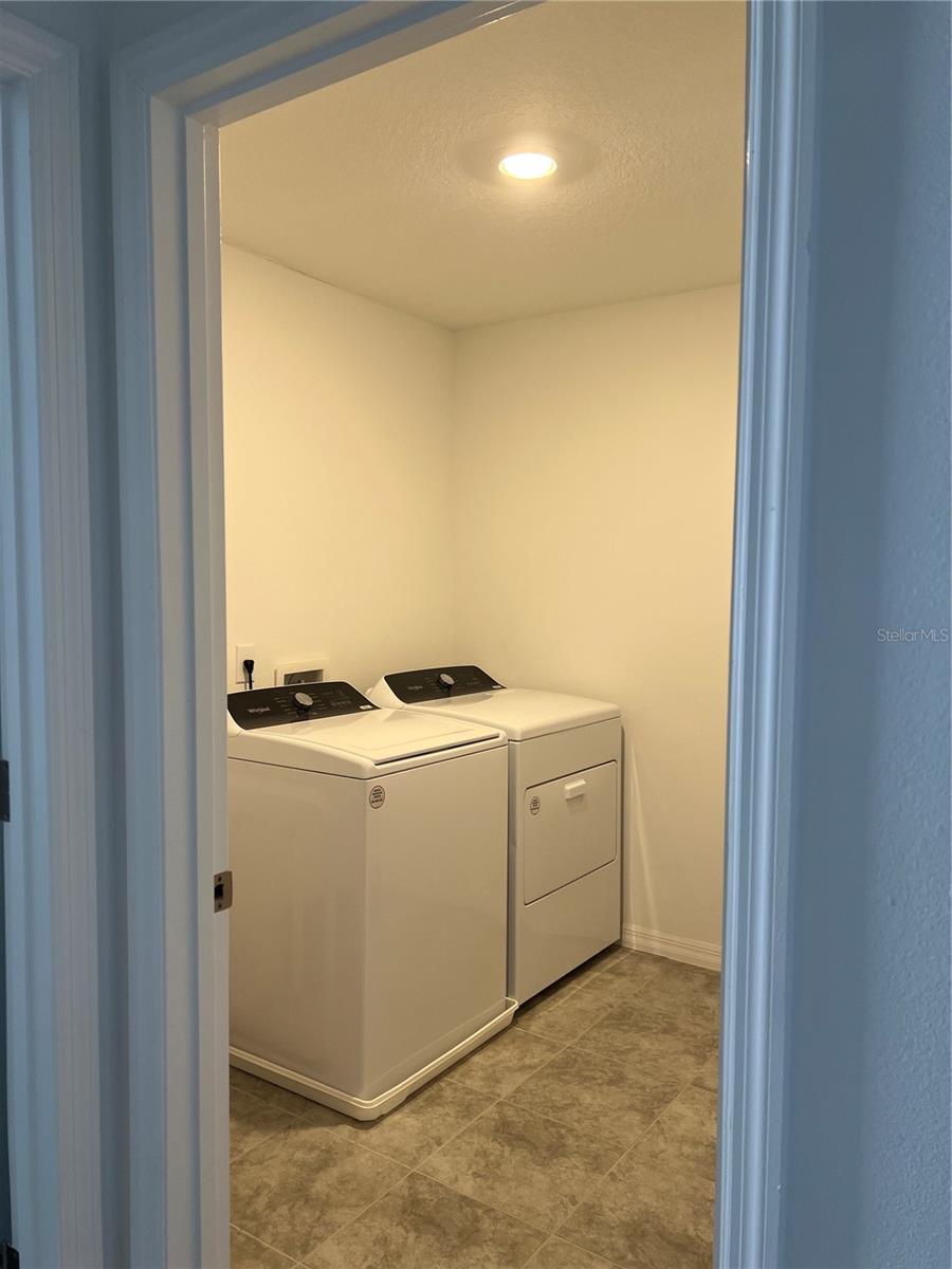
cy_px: 634
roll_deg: +0.0
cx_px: 476
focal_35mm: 26
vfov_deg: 67.3
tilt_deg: -2.7
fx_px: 953
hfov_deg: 53.1
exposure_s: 1/60
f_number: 1.5
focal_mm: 5.7
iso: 64
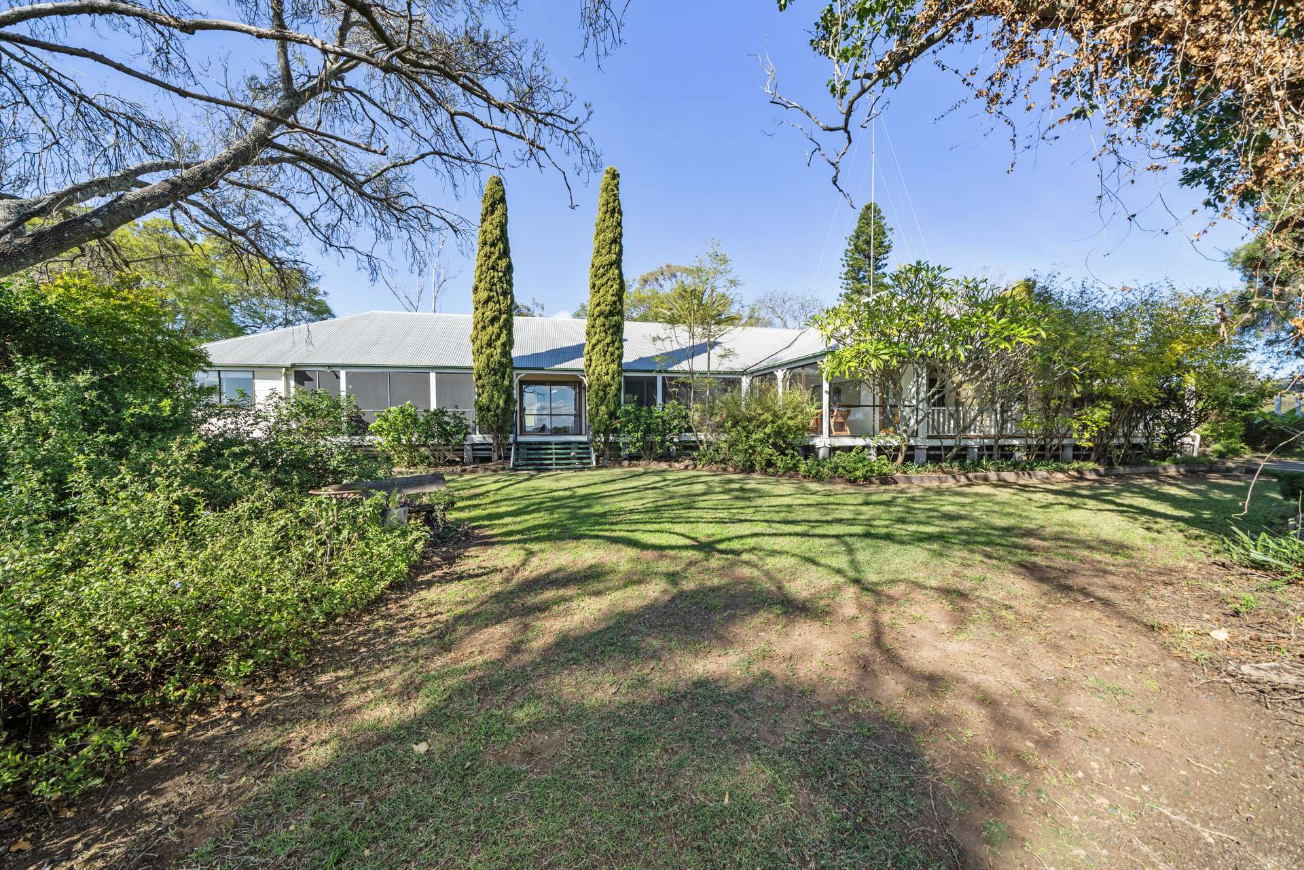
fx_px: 435
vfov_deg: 90.0
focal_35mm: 12
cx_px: 652
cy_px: 435
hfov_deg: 112.6
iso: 100
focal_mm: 12
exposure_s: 1/80
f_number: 8
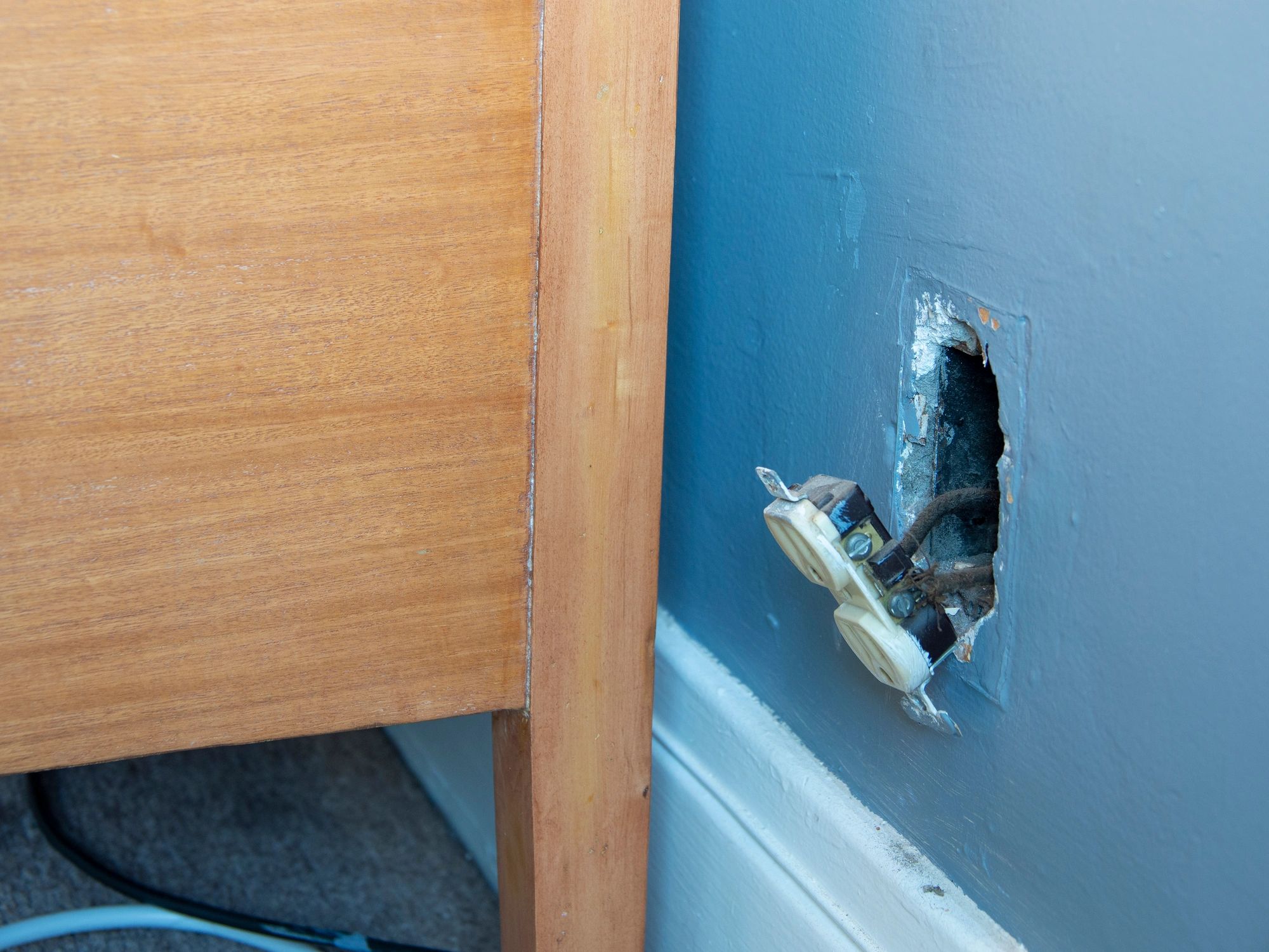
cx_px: 634
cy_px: 476
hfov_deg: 28.6
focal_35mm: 68
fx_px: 2493
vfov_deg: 21.6
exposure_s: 1/10
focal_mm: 34
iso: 200
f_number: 4
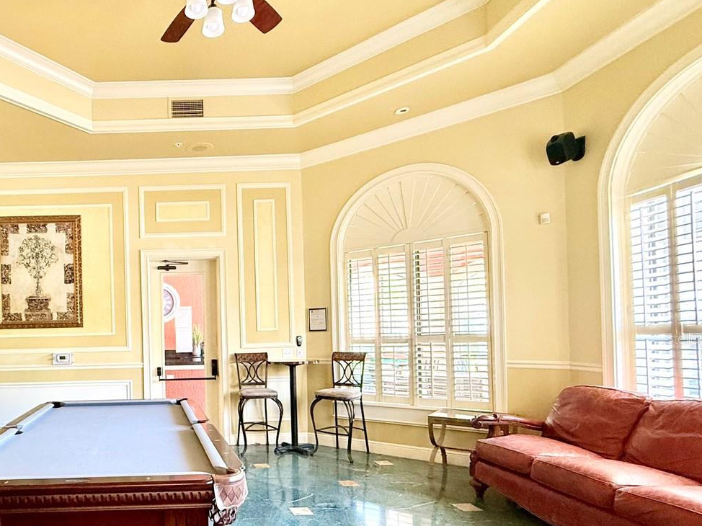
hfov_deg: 68.1
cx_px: 157
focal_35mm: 23
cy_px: 338
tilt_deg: +0.6
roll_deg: +1.5
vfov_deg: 57.9
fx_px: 466
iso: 400
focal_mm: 2.22
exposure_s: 1/60
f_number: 2.2
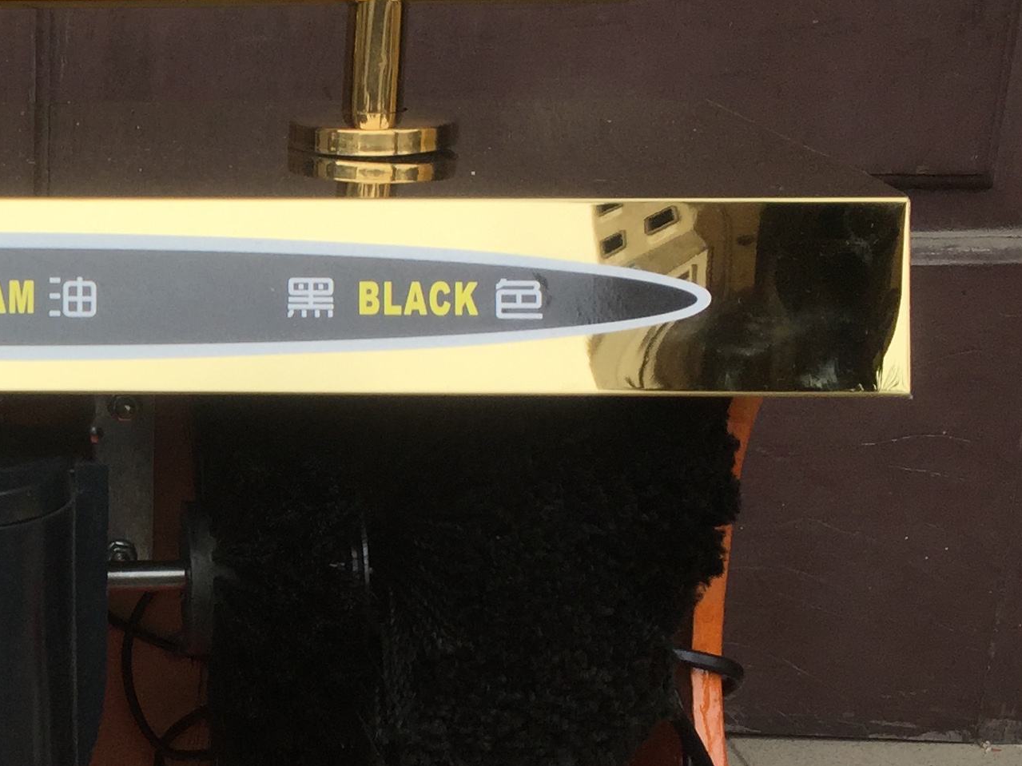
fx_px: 2185
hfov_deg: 24.7
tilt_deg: -18.5
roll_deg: -0.3
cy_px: 477
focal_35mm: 74
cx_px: -68
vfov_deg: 19.9
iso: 32
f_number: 2.2
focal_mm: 4.15
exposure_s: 1/638
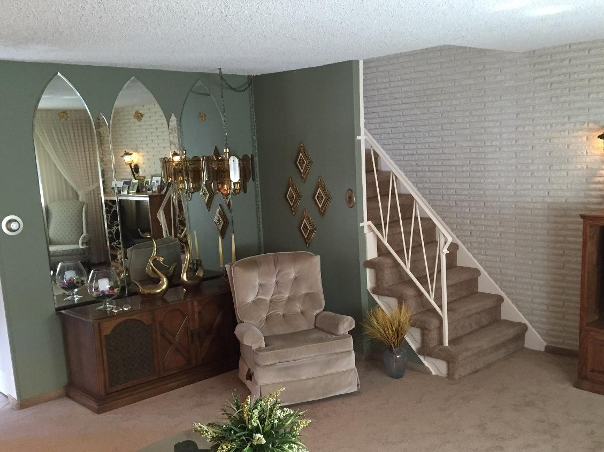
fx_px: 645
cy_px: 267
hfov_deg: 50.0
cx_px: 344
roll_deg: +1.8
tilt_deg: -11.2
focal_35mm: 37
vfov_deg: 38.5
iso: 200
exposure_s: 1/30
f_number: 2.2
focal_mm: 4.15
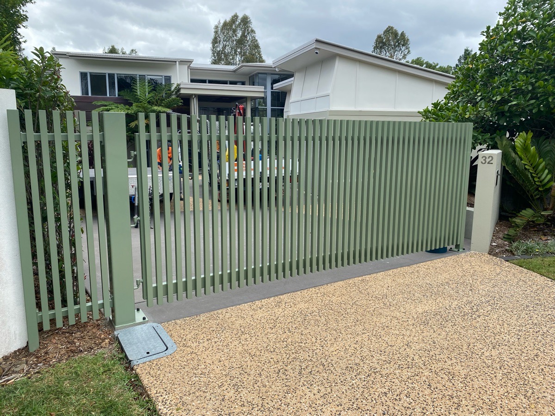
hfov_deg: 67.3
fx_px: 417
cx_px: 278
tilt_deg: -11.6
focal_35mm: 26
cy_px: 208
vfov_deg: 53.1
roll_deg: +0.0
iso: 32
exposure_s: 1/1043
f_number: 1.8
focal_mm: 4.25
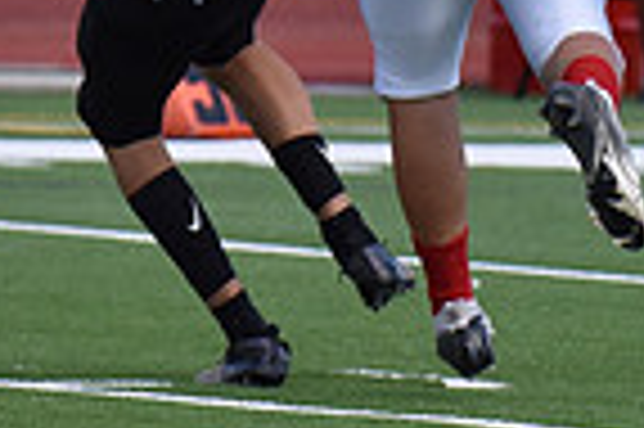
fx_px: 23247
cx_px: 198
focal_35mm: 1301
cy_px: -205
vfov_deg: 1.1
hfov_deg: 1.6
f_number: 8
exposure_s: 1/3200
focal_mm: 320
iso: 1400
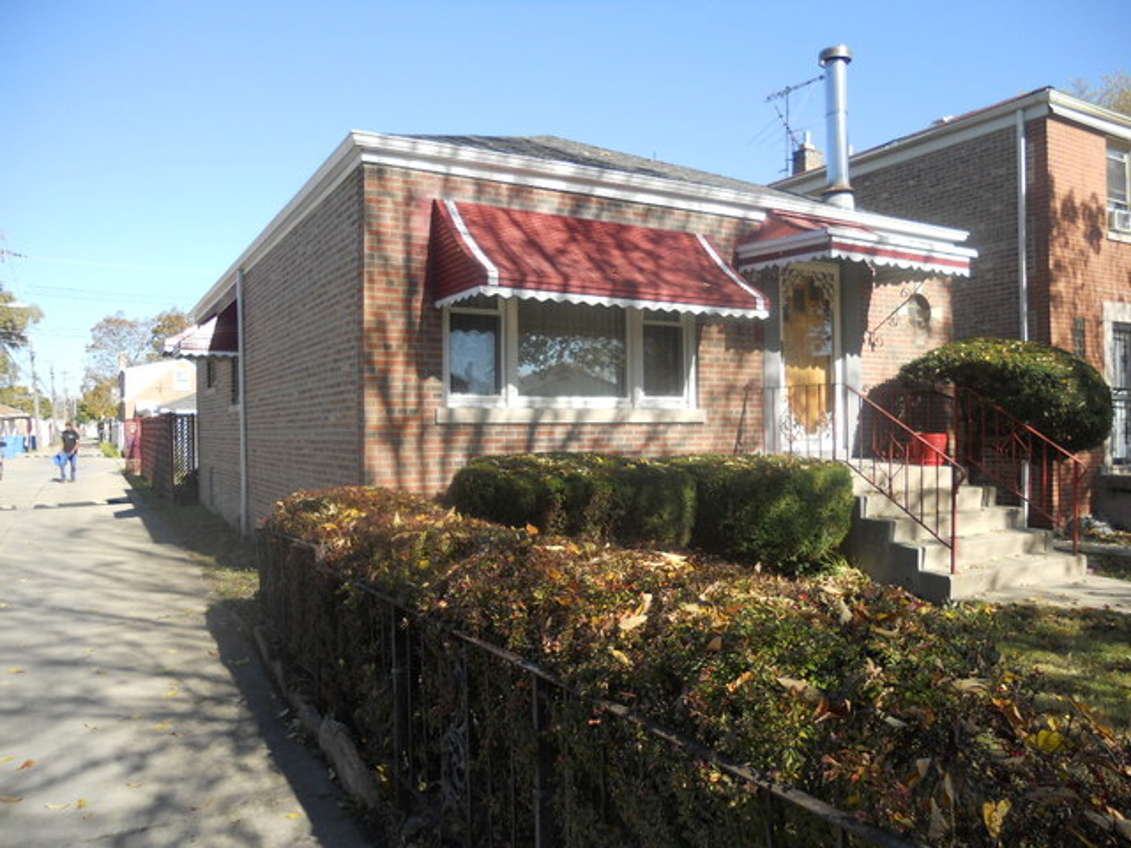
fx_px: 882
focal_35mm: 27
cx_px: 566
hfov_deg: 65.3
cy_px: 424
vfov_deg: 51.4
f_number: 3.2
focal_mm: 4.9
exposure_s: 1/400
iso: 80
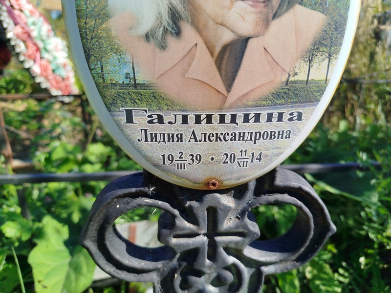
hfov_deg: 71.6
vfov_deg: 56.8
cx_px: 196
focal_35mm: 24
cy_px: 146
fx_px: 271
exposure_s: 1/803
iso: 50
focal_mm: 5.31
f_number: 1.7
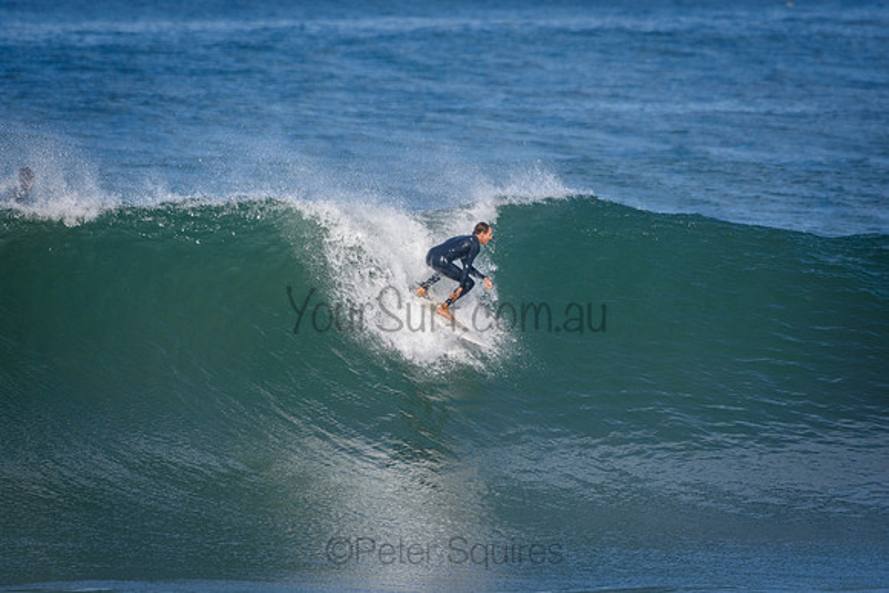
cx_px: 444
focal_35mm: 630
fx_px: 15560
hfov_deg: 3.3
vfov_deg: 2.2
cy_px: 296
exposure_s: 1/2000
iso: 320
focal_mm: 420
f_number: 5.6
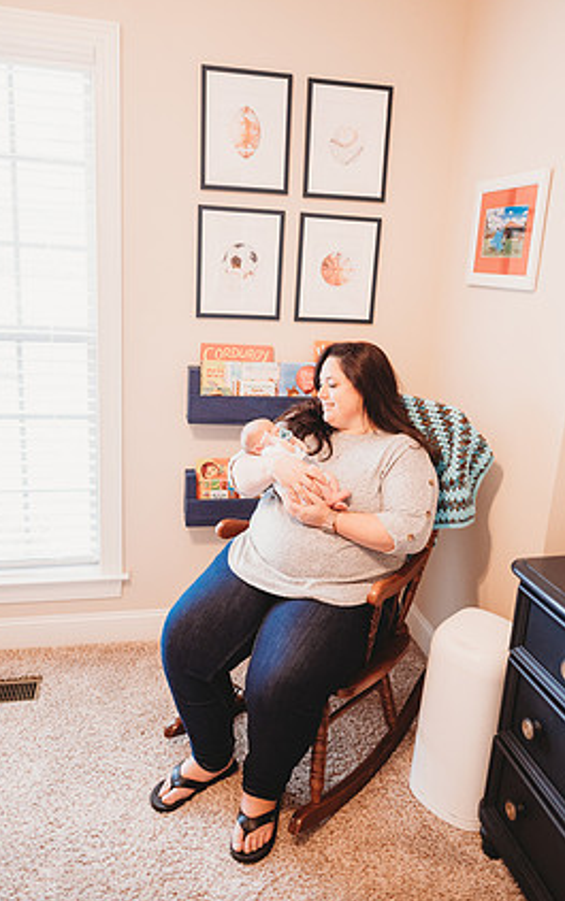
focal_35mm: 26
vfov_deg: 70.3
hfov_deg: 47.7
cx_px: 288
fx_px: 639
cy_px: 430
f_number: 2.2
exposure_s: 1/160
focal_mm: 24
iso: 800
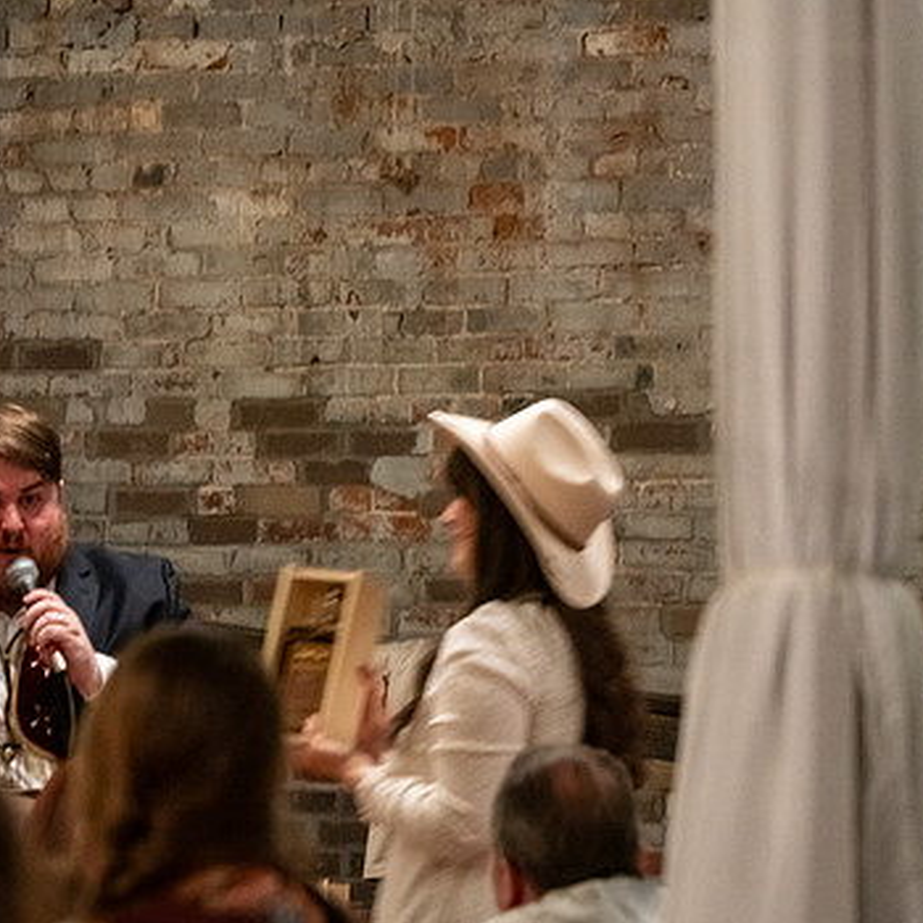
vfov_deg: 6.2
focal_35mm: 282
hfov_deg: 6.2
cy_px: 508
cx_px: 419
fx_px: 8507
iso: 6400
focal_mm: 200
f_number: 6.3
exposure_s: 1/40
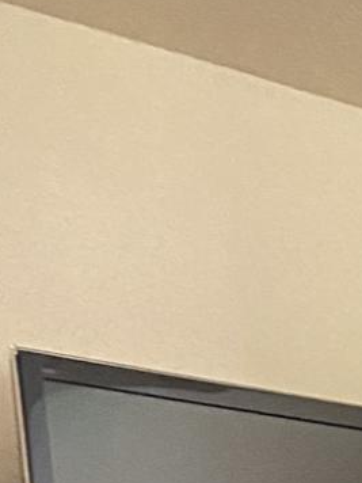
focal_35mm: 146
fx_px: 2036
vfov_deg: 10.6
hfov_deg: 8.9
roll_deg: +0.1
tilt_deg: -12.7
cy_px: 1316
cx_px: 964
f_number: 1.8
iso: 640
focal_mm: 4.25
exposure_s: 1/30
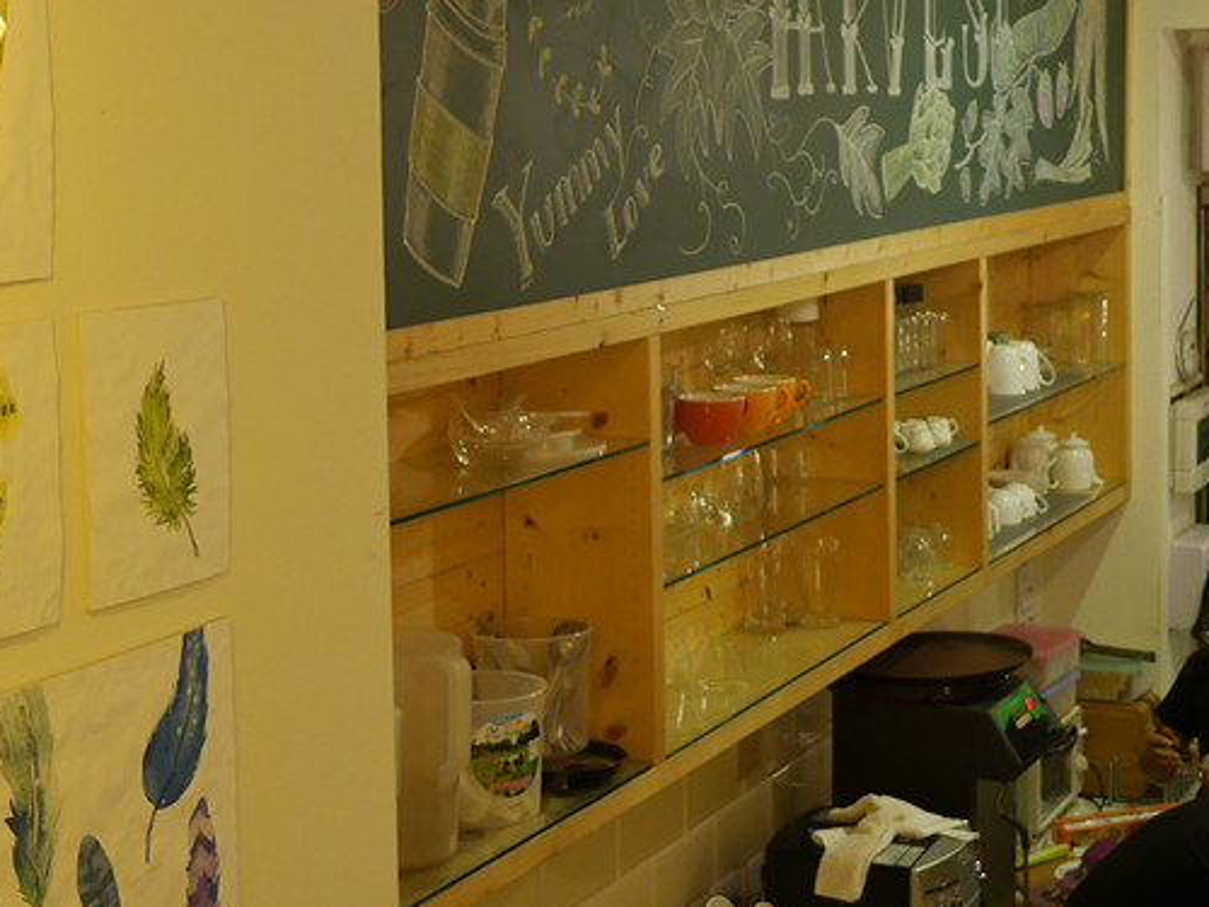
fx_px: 2515
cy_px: 291
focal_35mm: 72
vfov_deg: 20.4
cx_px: 585
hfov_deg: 27.0
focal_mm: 15
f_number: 1.7
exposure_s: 1/60
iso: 640
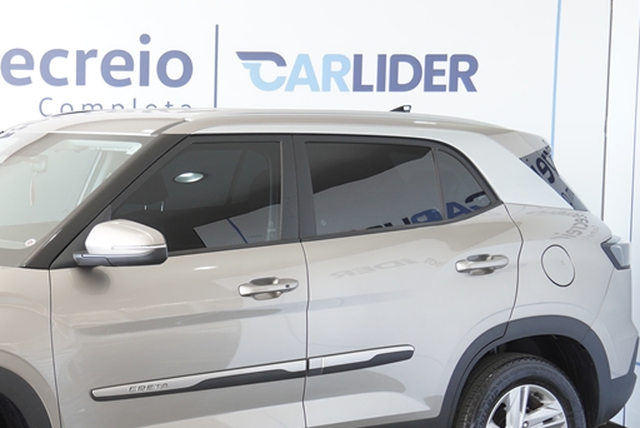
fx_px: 1868
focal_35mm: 105
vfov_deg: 13.0
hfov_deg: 19.2
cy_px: 325
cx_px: 111
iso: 125
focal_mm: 35
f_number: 2.8
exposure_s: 1/60
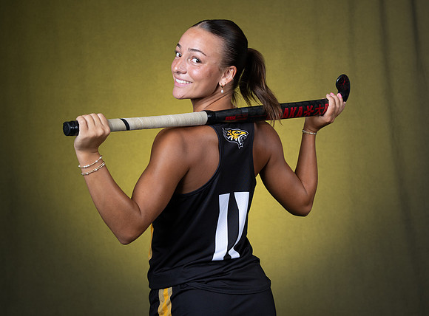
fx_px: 910
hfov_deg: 26.5
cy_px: 149
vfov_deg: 19.7
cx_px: 240
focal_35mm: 74
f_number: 7.1
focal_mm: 61
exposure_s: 1/160
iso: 100
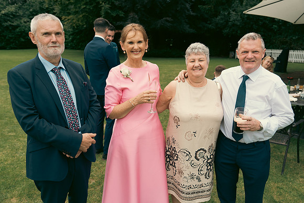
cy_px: 102
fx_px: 236
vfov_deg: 46.4
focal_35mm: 28
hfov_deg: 65.5
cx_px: 152
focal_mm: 28
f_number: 3.5
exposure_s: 1/320
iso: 125
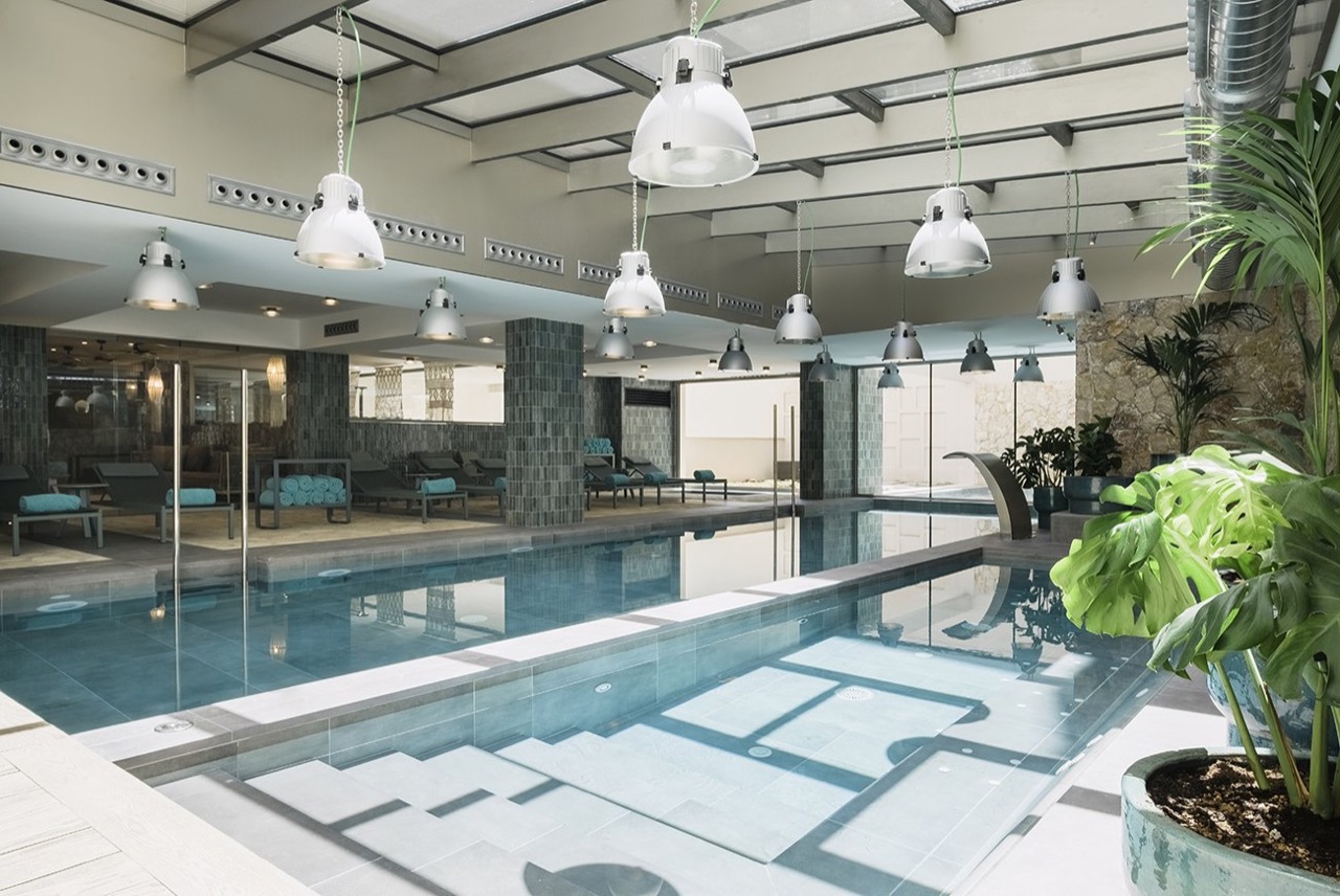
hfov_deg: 78.5
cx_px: 670
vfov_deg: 57.3
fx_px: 820
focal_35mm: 22
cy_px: 448
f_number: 10
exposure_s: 1/1250
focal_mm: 14.5
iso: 400
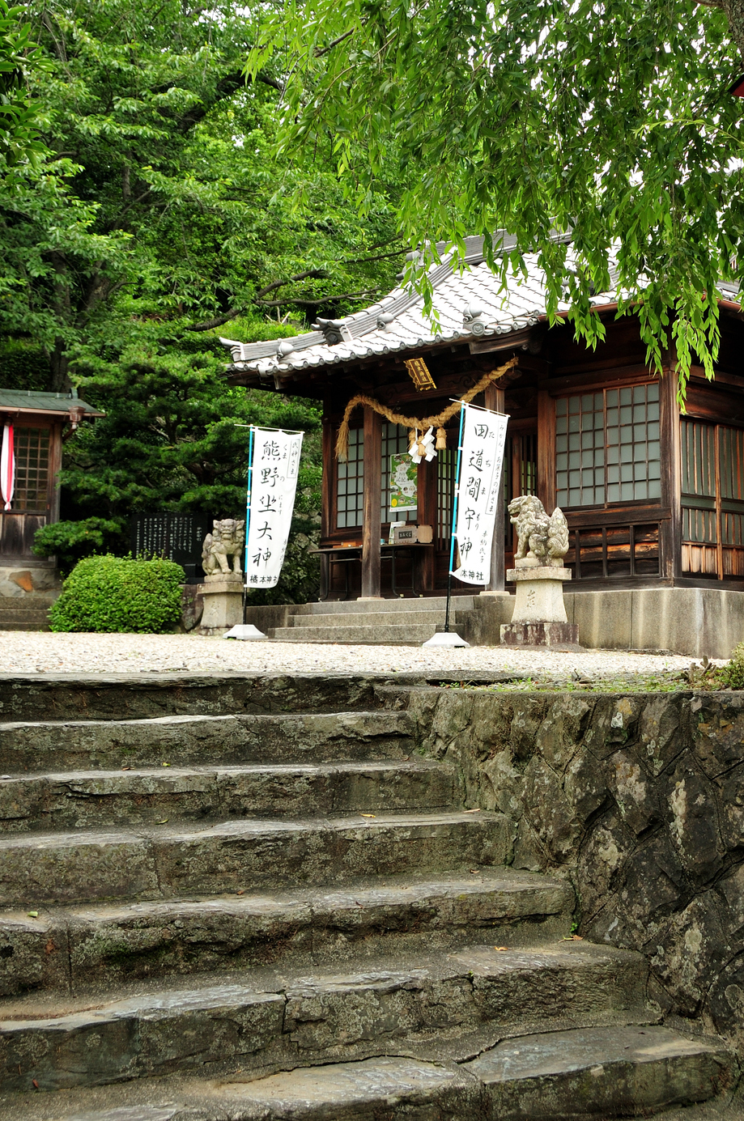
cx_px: 515
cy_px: 346
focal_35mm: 52
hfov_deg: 25.7
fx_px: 1617
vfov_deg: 37.7
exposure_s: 1/50
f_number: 7.1
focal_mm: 24
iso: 200
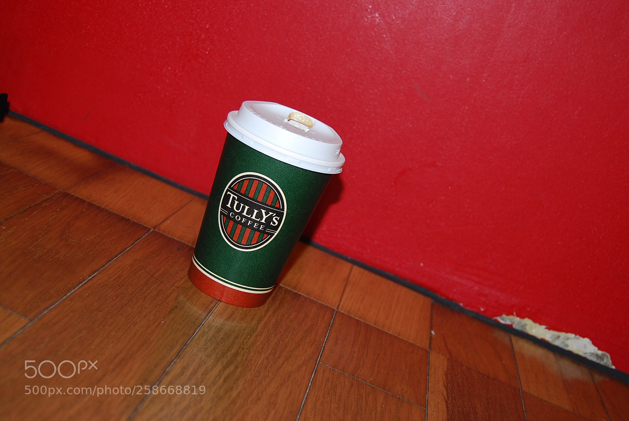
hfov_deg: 41.1
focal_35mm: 48
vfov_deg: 28.2
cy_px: 210
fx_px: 840
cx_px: 314
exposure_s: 1/60
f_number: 4.5
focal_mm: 32
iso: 200
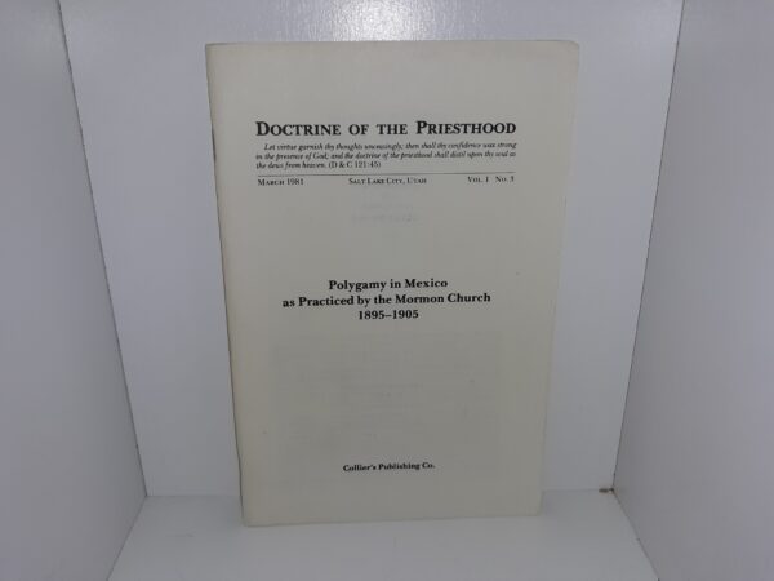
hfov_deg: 63.4
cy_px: 290
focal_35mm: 28
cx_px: 387
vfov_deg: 49.7
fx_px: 626
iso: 40
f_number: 1.7
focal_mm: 3.7
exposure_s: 1/405
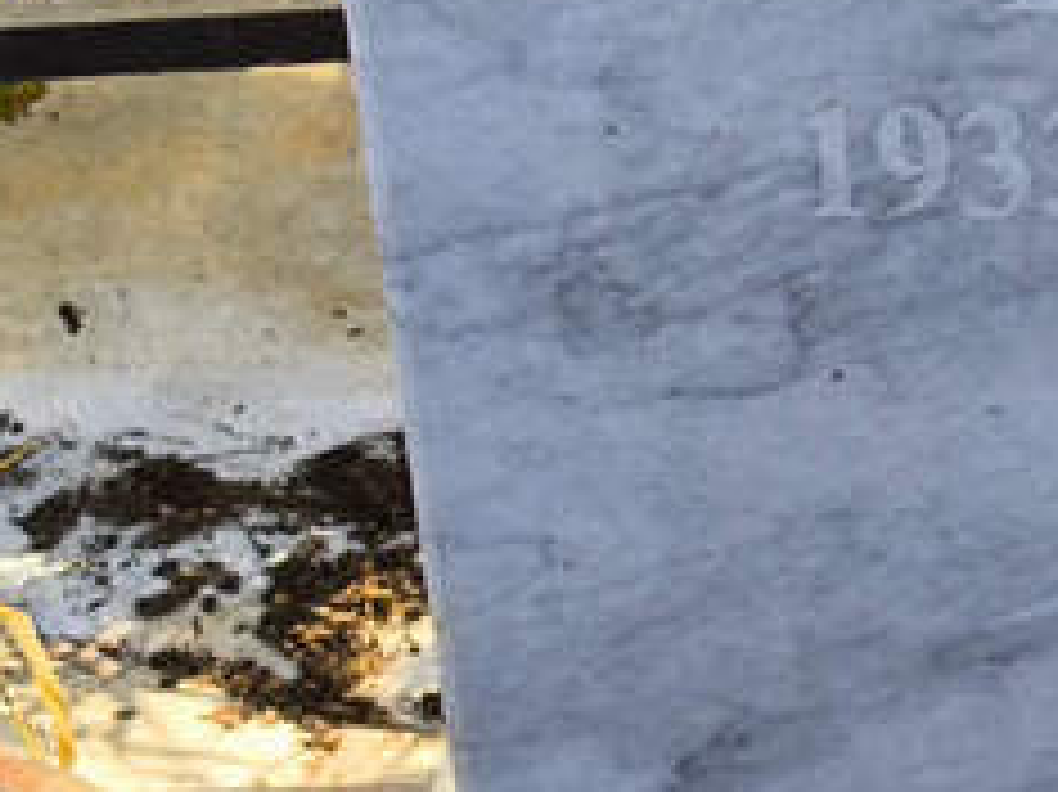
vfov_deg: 8.6
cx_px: 1569
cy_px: -158
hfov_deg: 11.2
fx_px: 5193
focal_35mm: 170
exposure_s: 1/601
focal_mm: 4.71
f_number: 1.7
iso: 50
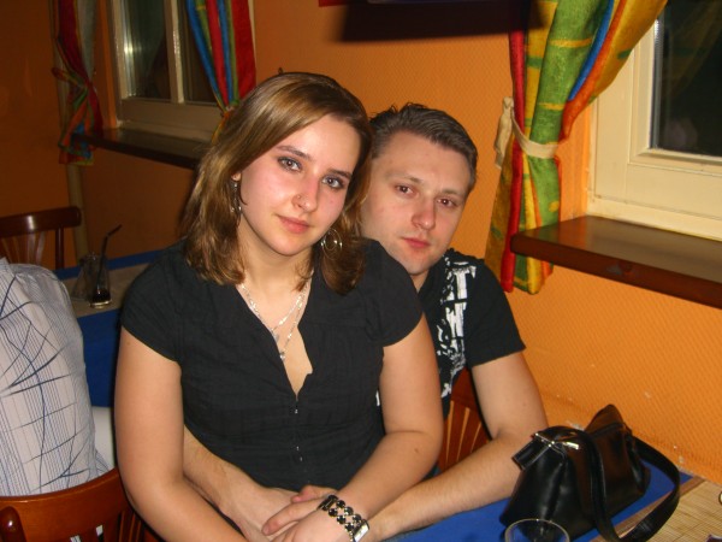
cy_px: 271
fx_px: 793
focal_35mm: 38
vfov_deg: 37.7
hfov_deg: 49.0
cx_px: 361
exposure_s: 1/60
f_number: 2.8
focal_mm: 7.9
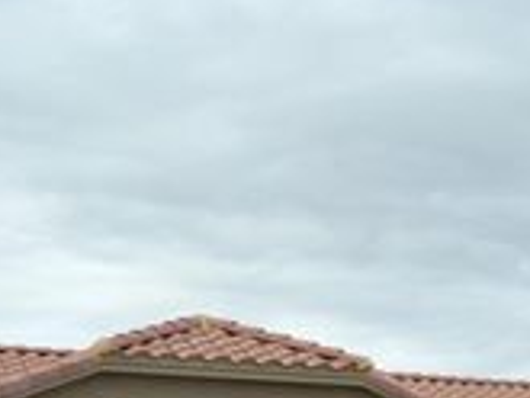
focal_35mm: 106
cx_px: 572
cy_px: 589
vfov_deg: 13.2
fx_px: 1624
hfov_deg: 17.9
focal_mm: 6.2
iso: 80
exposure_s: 1/640
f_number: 3.3
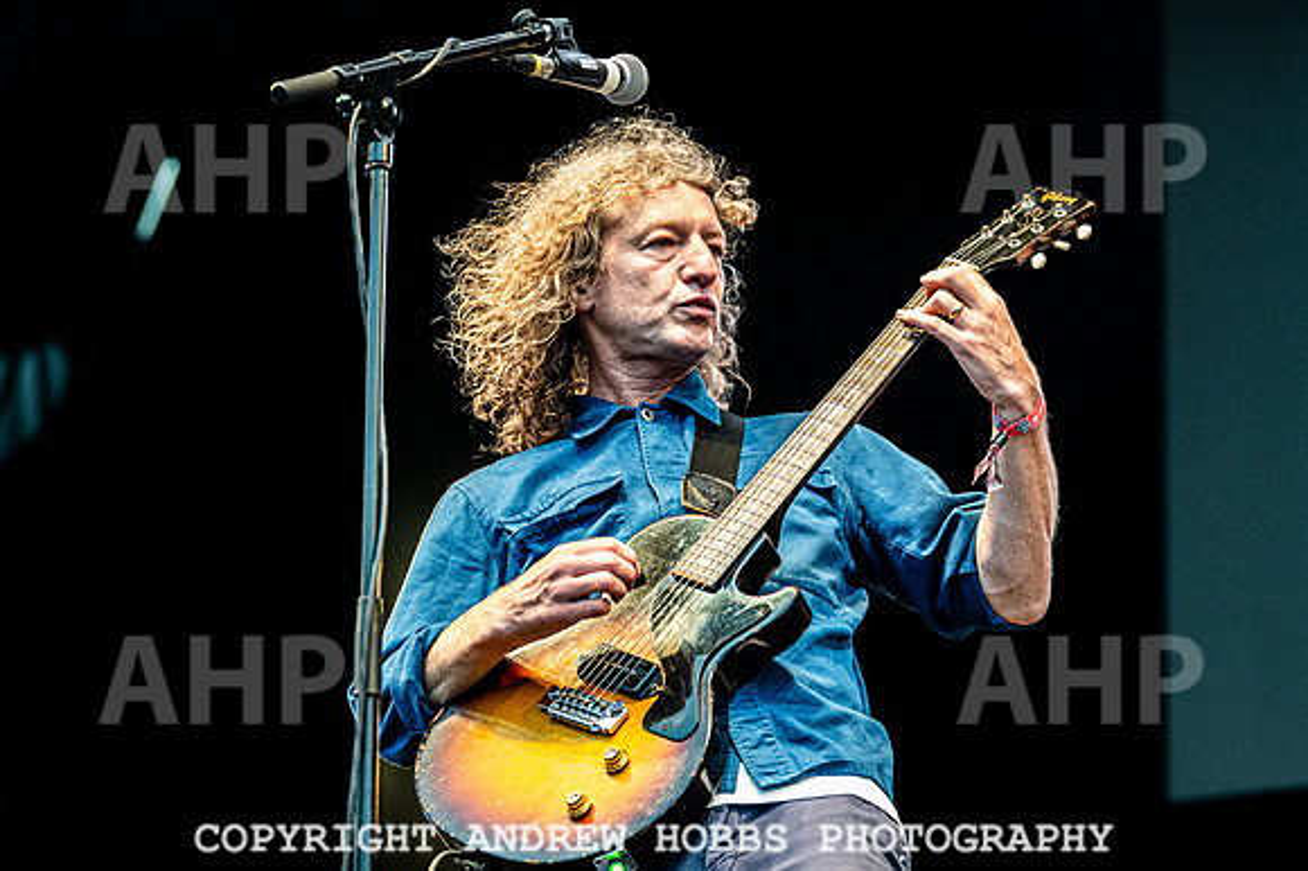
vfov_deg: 10.0
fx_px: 4965
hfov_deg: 15.0
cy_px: 383
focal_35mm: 137
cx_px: 733
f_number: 4
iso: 8000
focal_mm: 122
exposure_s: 1/640
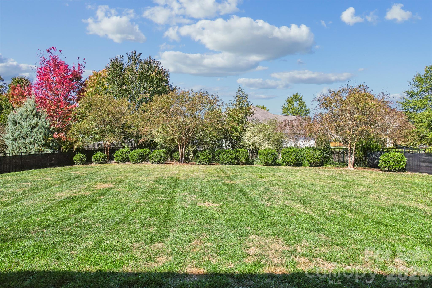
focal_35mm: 22
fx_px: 264
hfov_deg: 78.6
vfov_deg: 57.2
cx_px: 216
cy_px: 144
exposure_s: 1/40
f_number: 2.8
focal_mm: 8.4
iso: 100
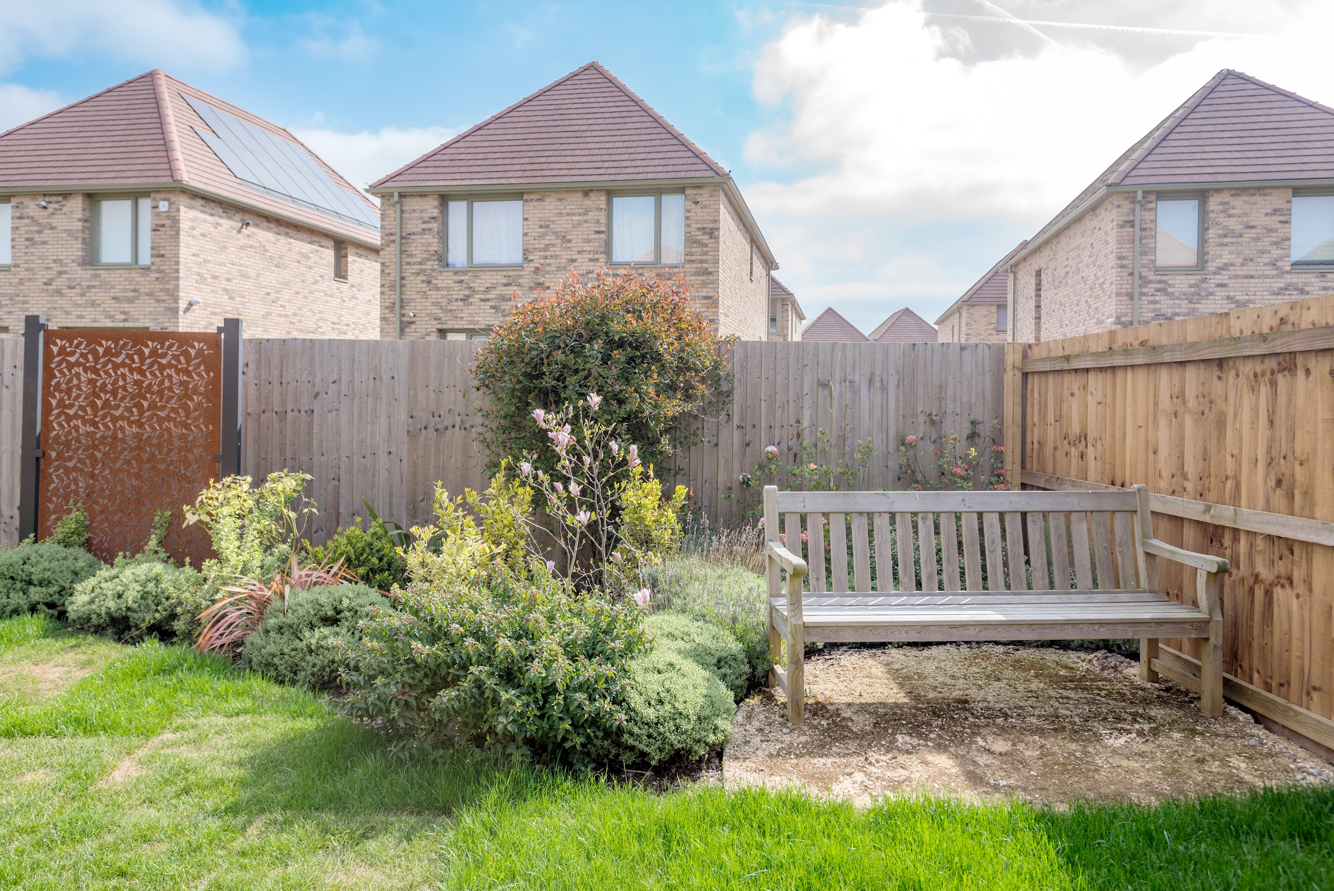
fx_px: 890
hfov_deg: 73.7
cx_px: 667
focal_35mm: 24
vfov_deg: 53.2
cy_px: 446
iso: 200
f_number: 7.1
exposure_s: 1/400
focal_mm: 24
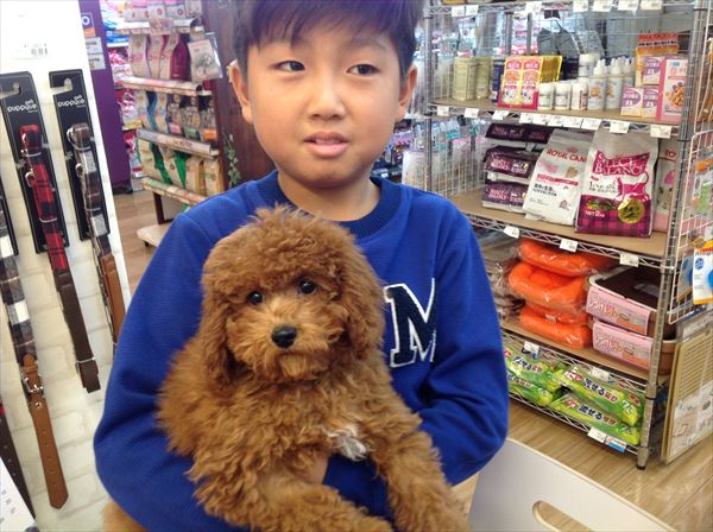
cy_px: 266
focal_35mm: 35
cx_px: 356
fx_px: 720
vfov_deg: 40.6
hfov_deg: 52.7
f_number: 2.4
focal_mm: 4.28
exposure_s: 1/20
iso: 50
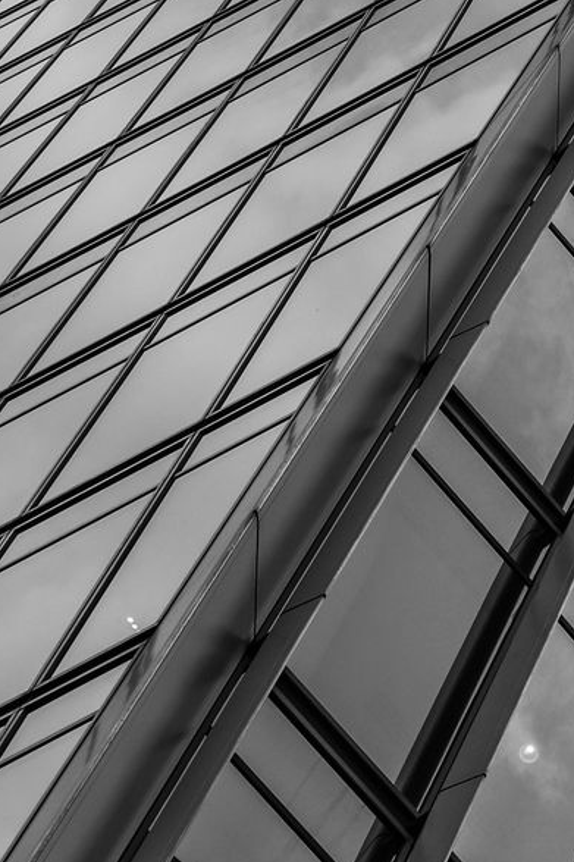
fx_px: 3757
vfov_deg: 12.8
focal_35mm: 157
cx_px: 719
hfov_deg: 8.6
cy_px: -126
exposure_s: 1/800
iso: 100
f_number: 5
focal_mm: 32
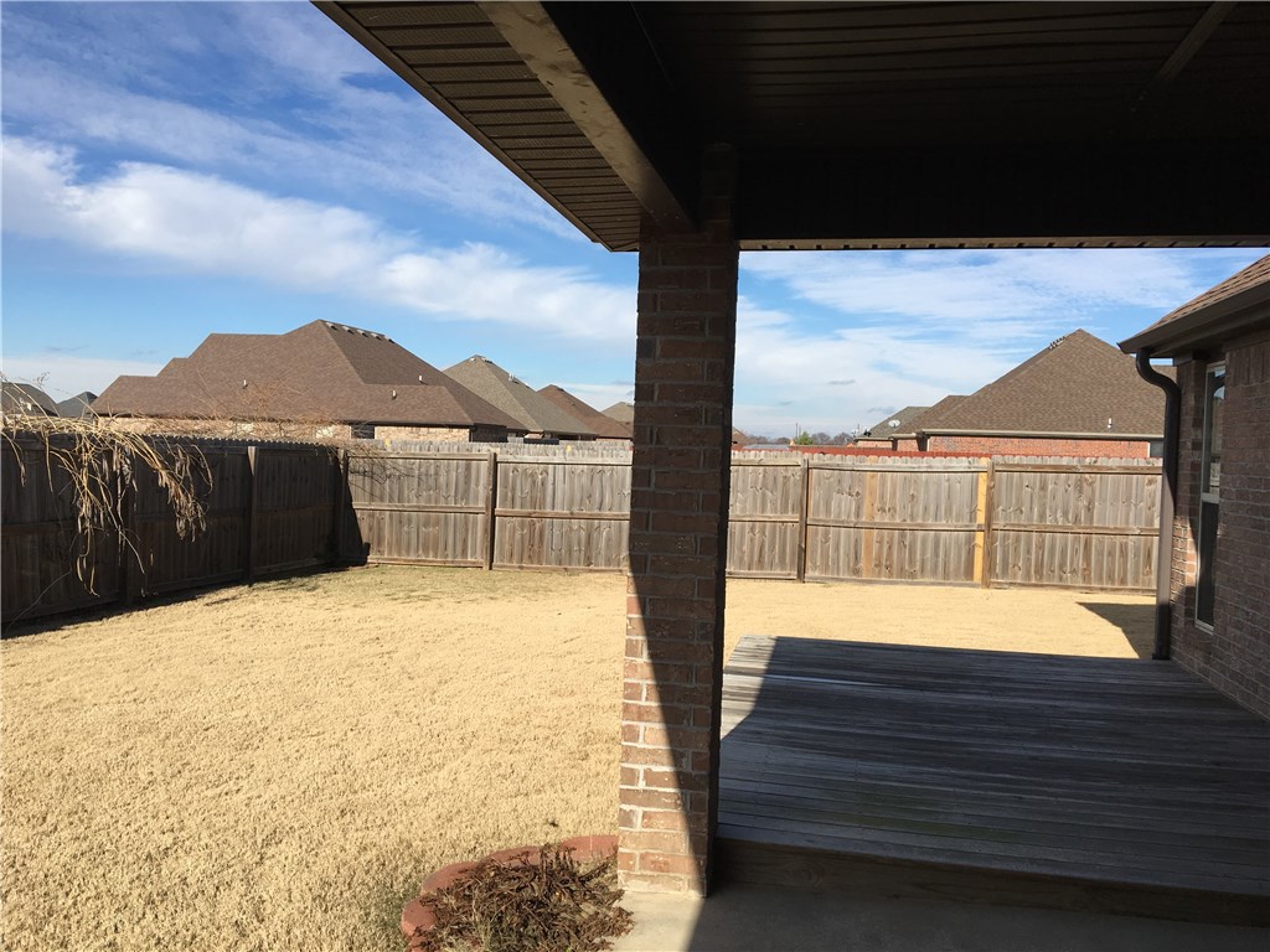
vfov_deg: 48.2
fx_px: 1064
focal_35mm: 29
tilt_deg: -1.5
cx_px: 635
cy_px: 476
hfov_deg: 61.7
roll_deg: -0.9
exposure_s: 1/1972
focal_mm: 4.15
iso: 25
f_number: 2.2
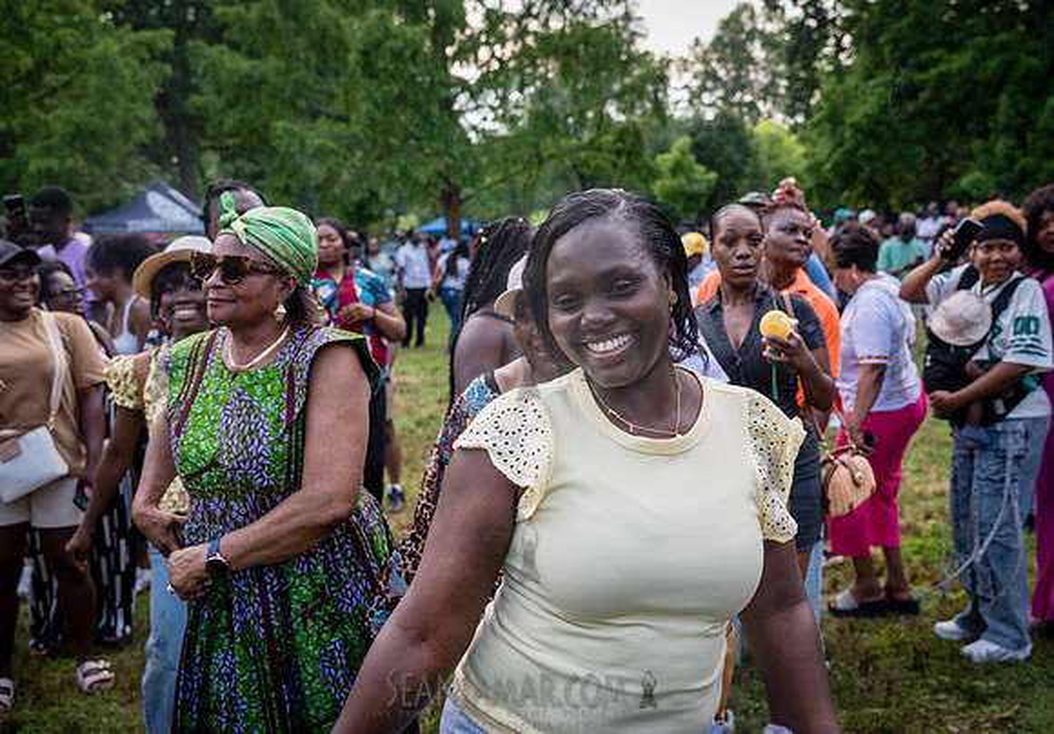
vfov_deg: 36.3
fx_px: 1120
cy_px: 351
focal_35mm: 38
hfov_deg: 50.3
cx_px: 576
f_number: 4
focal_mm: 35
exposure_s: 1/800
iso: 1000
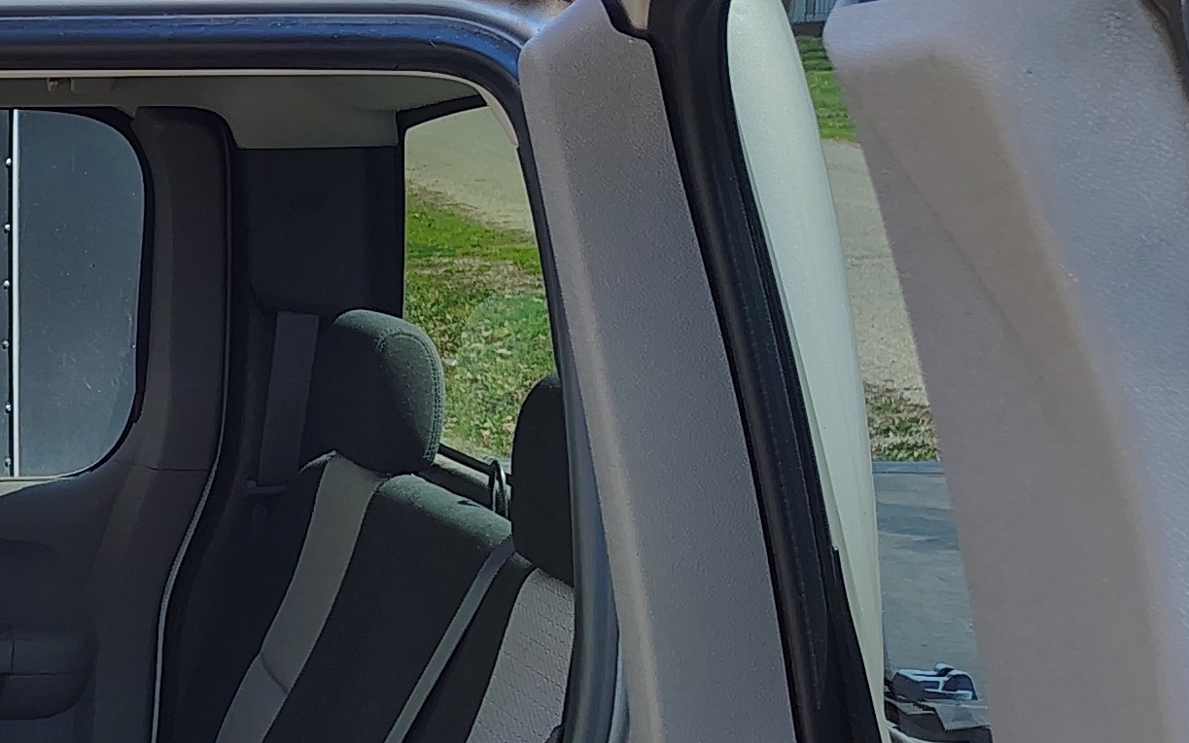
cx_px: -613
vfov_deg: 14.9
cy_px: 878
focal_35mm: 85
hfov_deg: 20.6
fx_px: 2754
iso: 122
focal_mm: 5.56
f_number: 1.8
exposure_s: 1/200
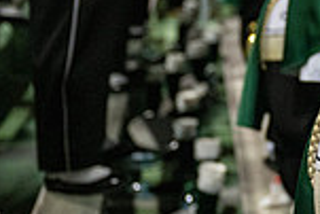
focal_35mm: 177
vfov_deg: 7.7
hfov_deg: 11.1
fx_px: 1575
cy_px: -92
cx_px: 509
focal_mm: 46
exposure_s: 1/500
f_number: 3.2
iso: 2000
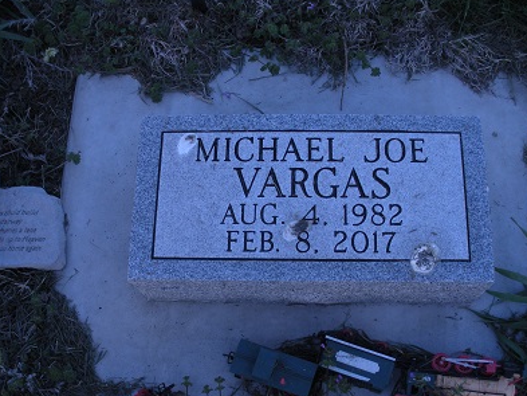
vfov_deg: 32.8
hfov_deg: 42.9
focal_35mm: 44
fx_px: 670
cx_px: 266
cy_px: 238
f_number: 3.5
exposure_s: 1/76
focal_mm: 6.3
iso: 64
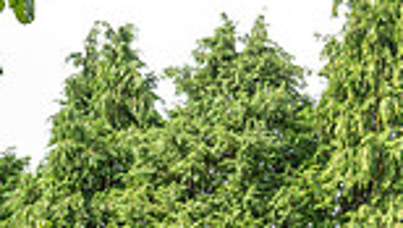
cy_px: 574
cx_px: 263
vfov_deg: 9.4
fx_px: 1209
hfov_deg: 18.9
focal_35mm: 113
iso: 160
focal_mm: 37
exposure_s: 1/125
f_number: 7.1
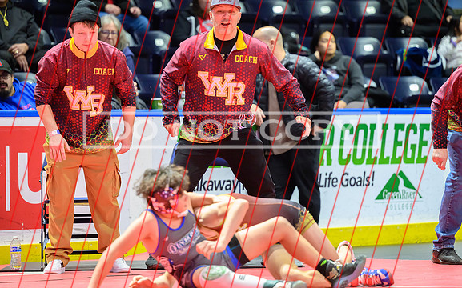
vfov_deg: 6.2
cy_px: 104
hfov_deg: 10.0
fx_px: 2643
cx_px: 232
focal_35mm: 210
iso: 7200
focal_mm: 170
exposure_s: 1/800
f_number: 2.8
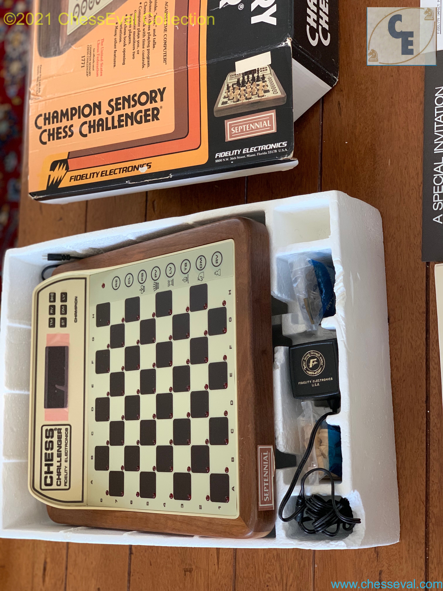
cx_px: 222
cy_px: 296
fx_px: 887
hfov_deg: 28.0
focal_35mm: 52
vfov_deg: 36.8
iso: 125
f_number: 2.4
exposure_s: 1/74
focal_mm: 6
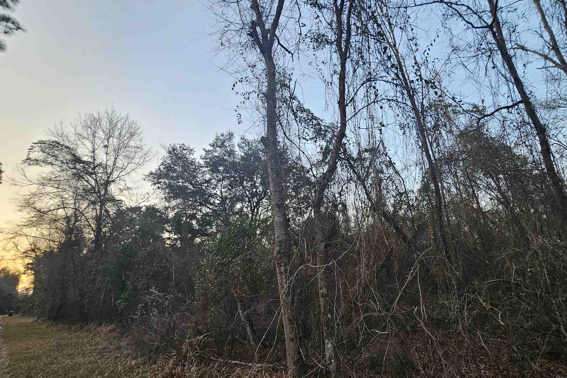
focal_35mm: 16
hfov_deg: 95.9
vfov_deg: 73.7
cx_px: 330
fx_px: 252
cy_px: 199
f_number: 2.2
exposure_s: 1/120
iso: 64
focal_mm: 2.2
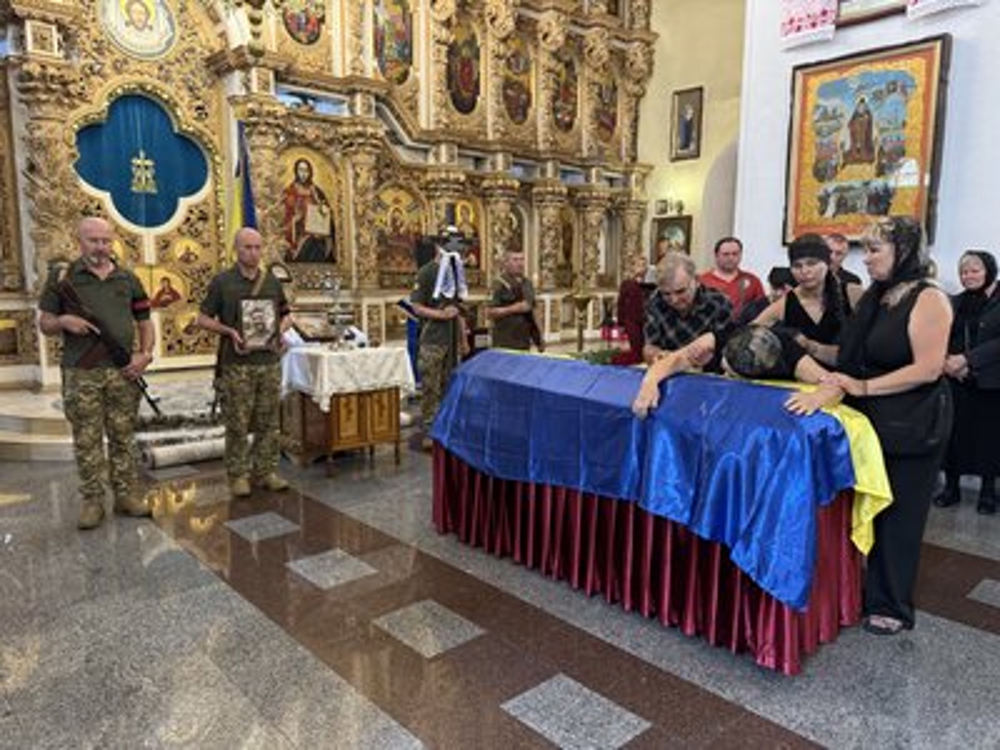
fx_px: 693
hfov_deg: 71.6
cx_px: 500
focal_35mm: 24
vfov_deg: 56.8
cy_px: 375
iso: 800
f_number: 1.78
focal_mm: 6.76
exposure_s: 1/50
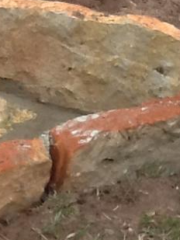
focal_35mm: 128
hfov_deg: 11.3
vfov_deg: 15.3
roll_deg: -0.7
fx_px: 887
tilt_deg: -28.2
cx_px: -43
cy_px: 54
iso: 40
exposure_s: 1/361
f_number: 2.4
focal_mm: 2.03
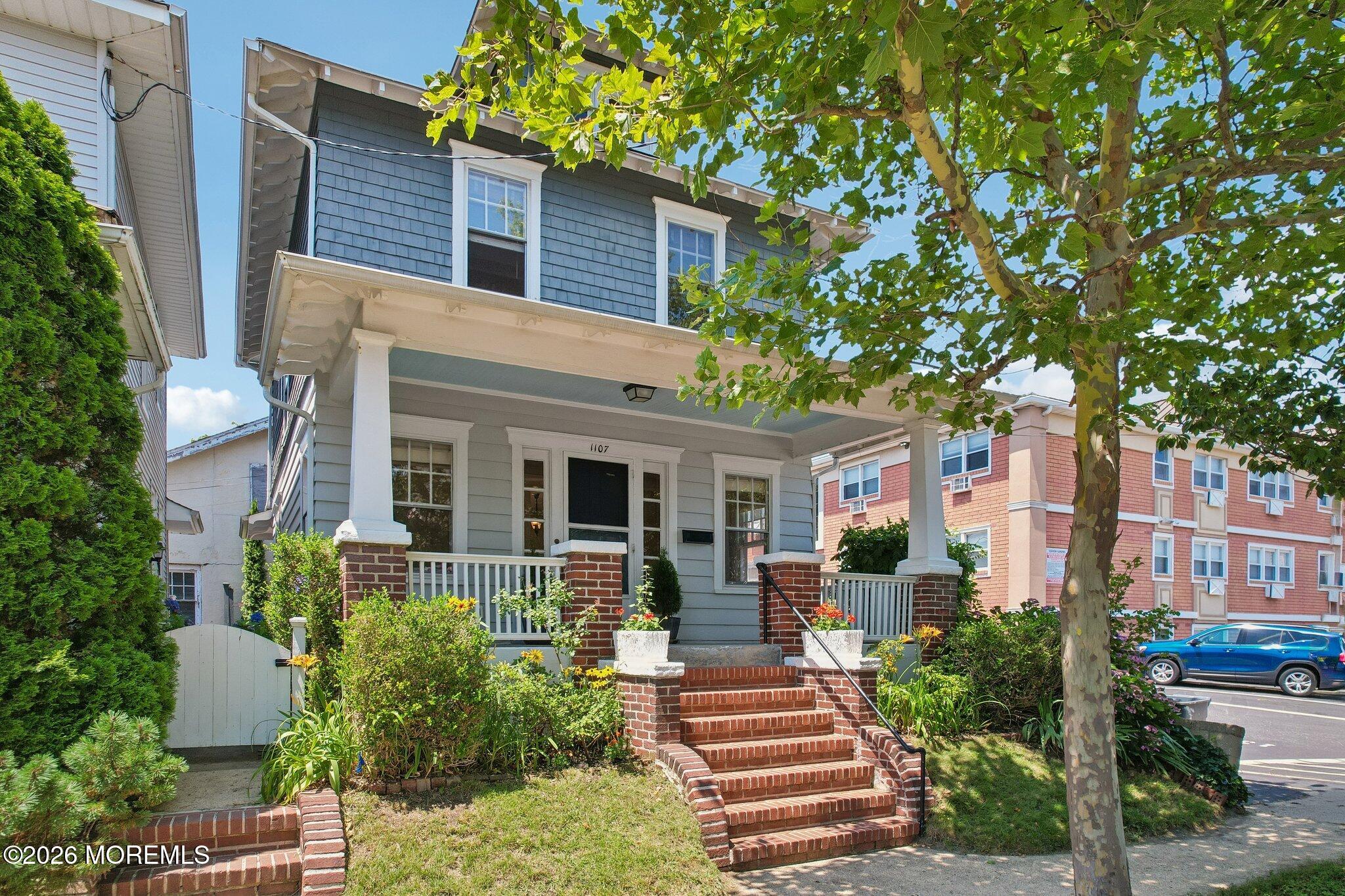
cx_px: 672
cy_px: 448
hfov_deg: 78.6
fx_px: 822
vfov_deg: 57.2
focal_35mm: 22
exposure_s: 1/640
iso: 100
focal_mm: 8.4
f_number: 2.8
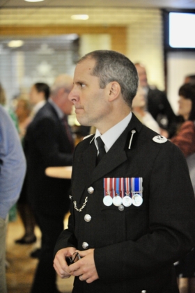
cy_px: 146
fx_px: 651
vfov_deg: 25.4
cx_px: 98
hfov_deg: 17.0
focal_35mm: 80
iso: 6400
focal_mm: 80
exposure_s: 1/160
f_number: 2.8
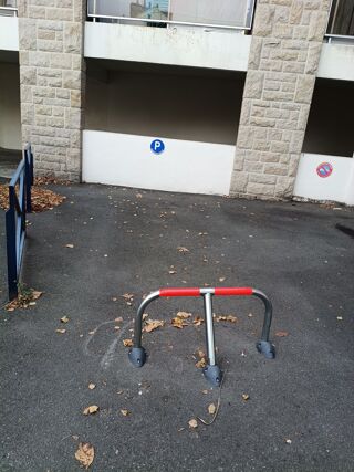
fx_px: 355
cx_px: 177
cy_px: 236
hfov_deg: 53.0
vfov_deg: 67.3
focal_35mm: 26
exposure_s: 1/120
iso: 100
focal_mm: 4.81
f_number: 1.8
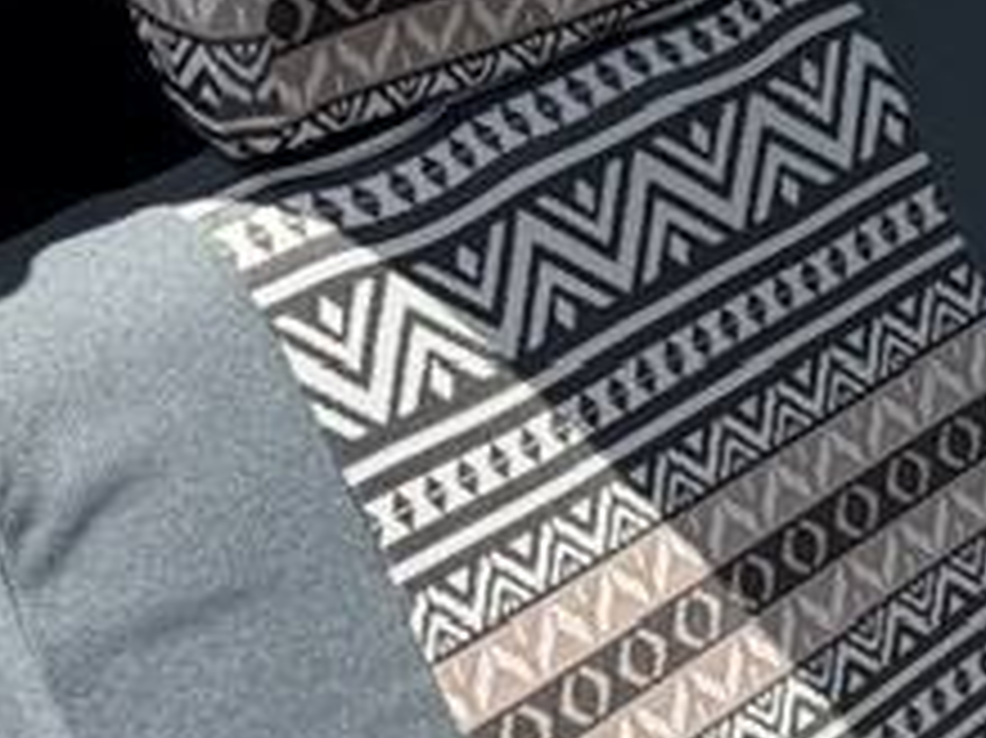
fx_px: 2334
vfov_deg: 17.9
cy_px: 477
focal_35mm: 82
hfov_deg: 21.2
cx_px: 1351
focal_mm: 2.22
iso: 64
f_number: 2.2
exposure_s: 1/502
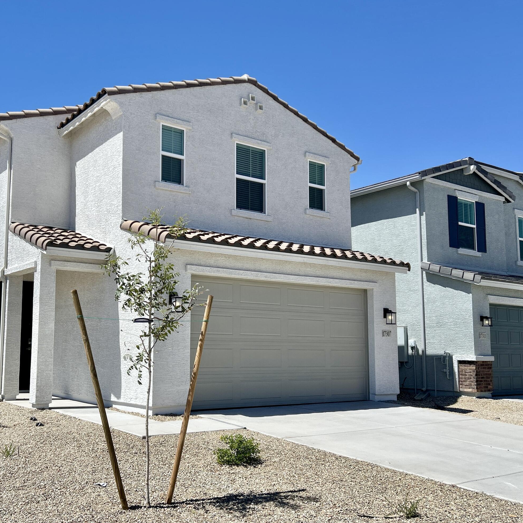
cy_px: 279
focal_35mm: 35
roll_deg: -0.2
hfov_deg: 46.6
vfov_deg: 47.2
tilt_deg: +6.4
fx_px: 598
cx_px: 180
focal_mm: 5.7
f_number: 1.5
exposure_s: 1/6579
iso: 50
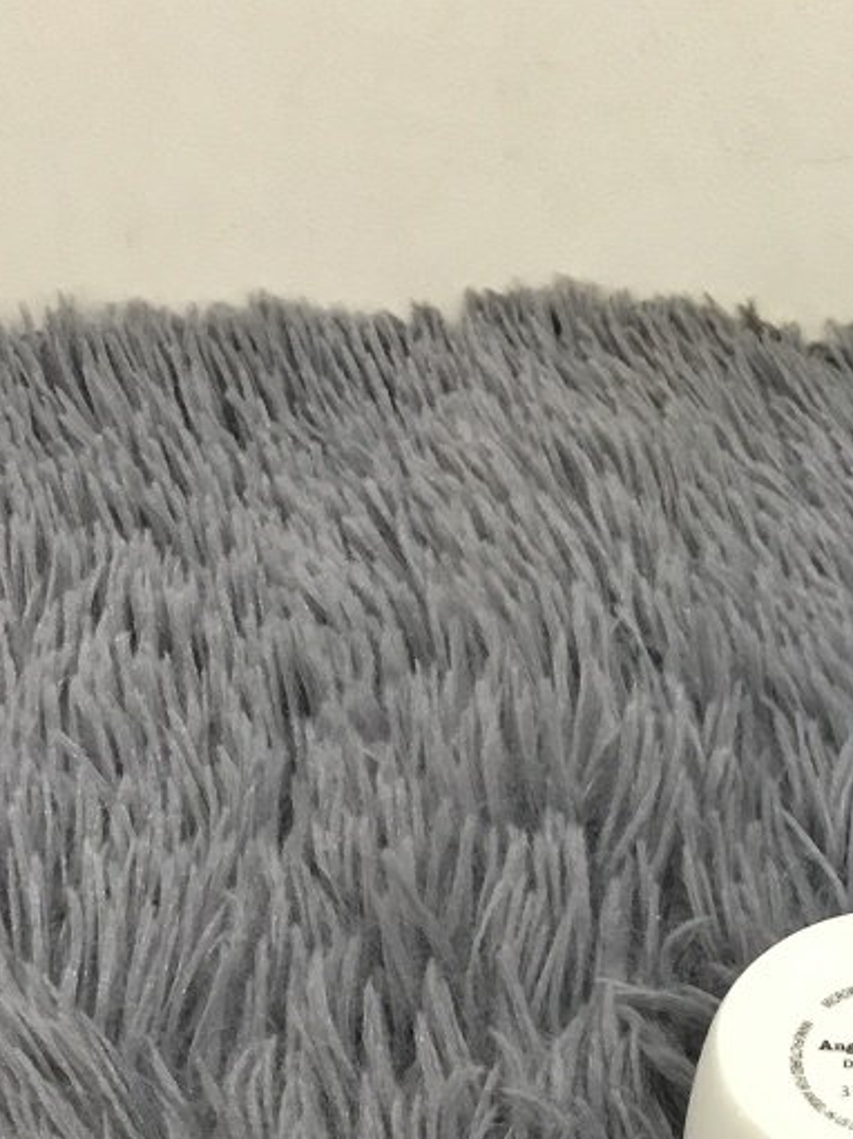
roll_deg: +1.0
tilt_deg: -44.5
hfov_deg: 19.4
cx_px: 900
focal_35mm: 73
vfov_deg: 25.7
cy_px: 1050
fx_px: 2400
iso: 100
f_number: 2.4
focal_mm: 3.3
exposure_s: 1/33
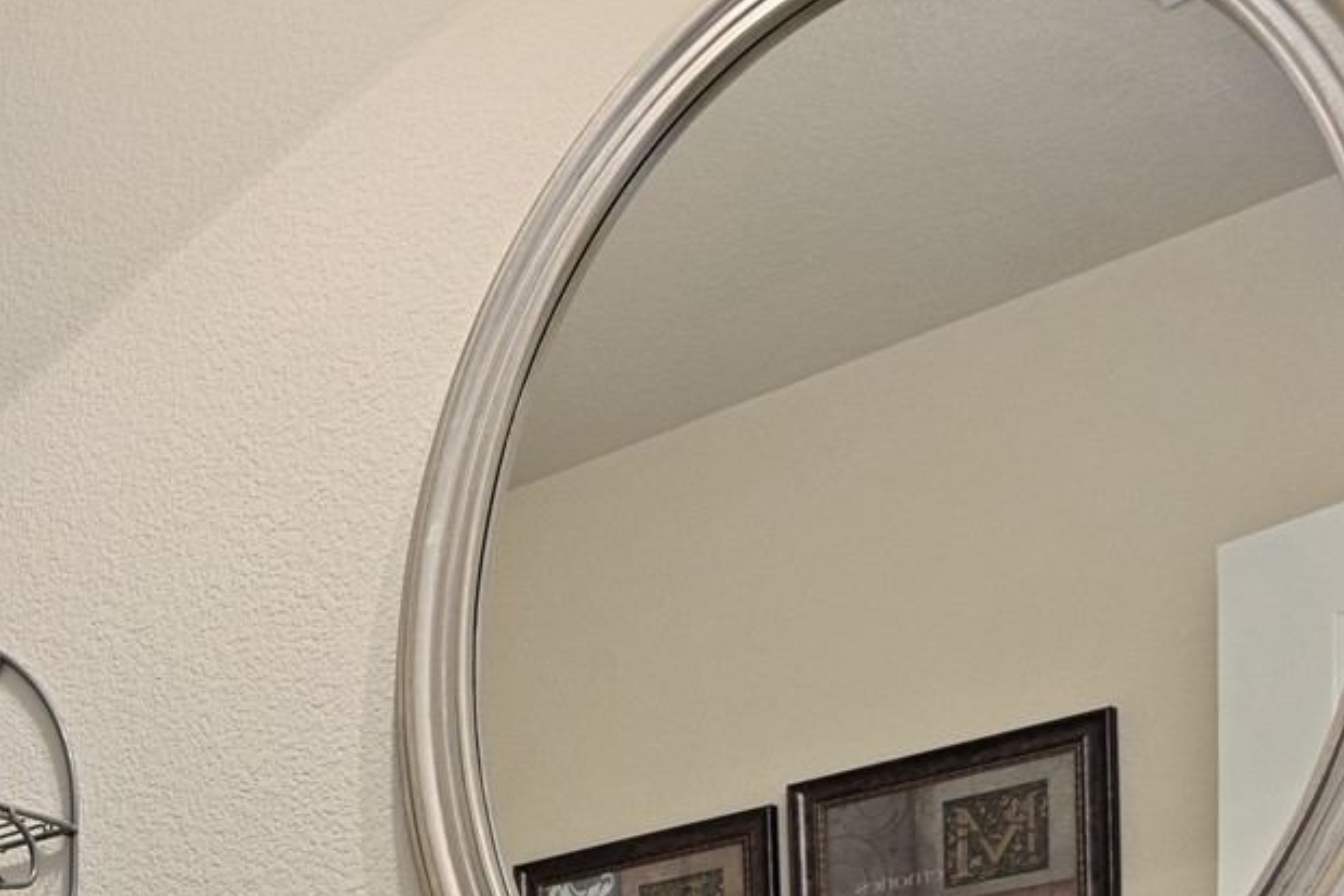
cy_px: 1361
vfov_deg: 22.4
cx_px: -595
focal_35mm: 49
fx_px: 1829
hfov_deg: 28.6
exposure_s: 1/2
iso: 800
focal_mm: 14
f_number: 8
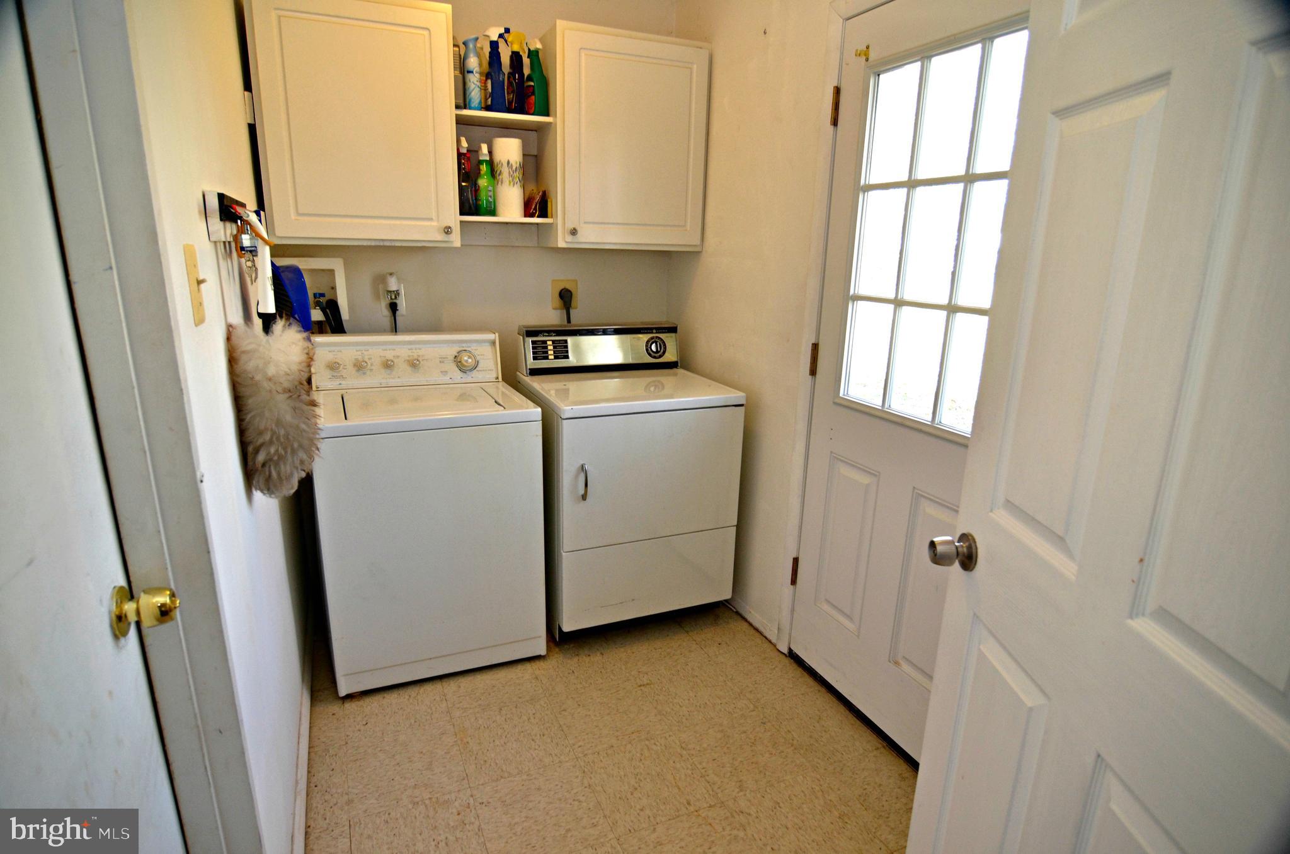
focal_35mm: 18
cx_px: 645
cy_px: 427
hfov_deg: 90.1
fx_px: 644
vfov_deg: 67.1
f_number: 4
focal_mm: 12
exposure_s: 1/60
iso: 800
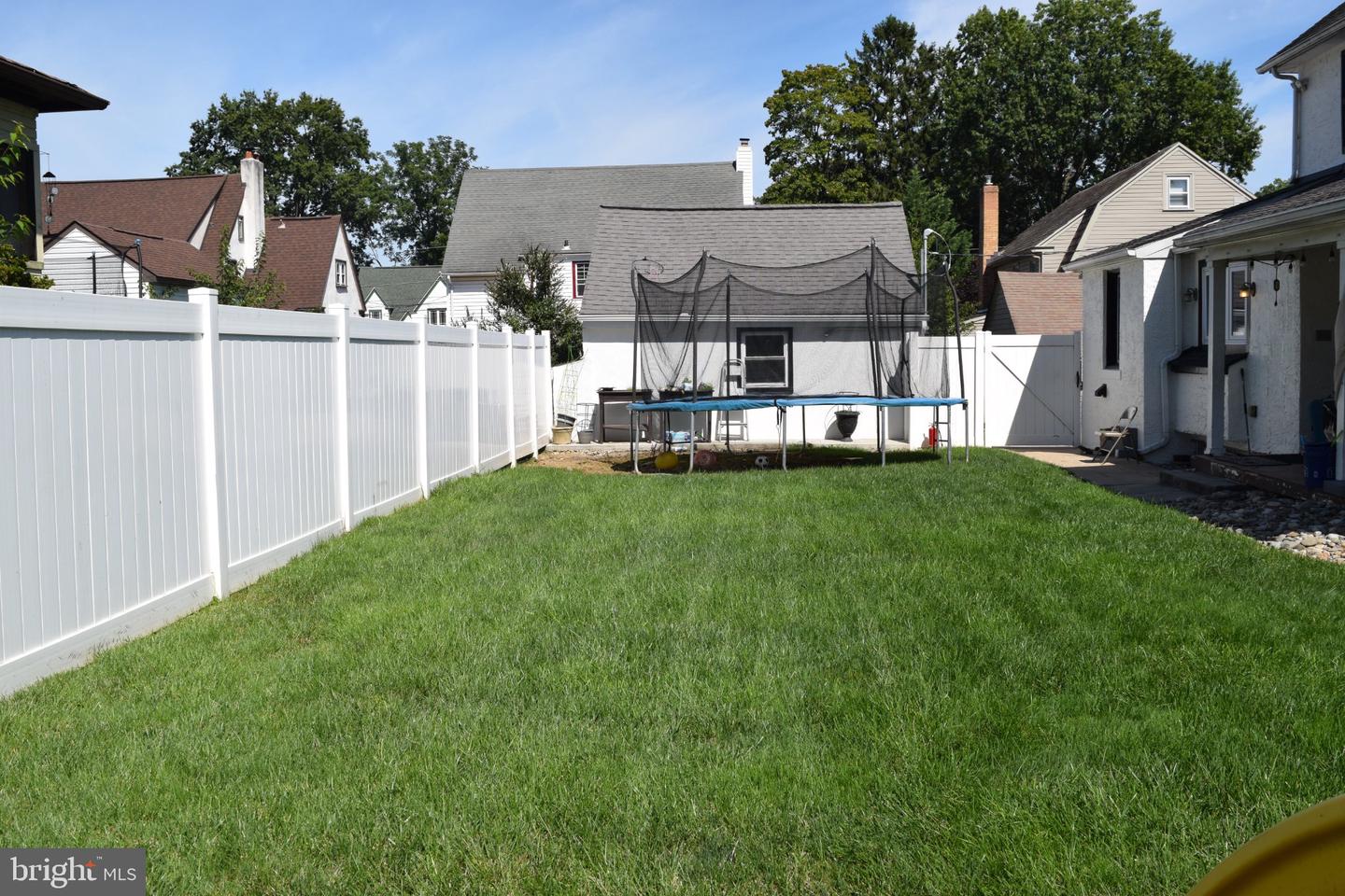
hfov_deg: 57.2
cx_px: 672
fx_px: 1233
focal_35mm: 33
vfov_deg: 40.0
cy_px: 448
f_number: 10
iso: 200
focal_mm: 22
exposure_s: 1/400
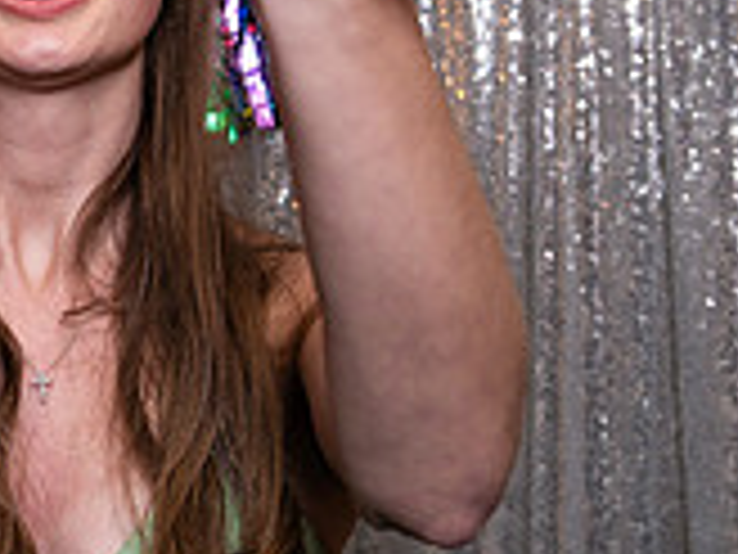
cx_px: -475
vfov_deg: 15.8
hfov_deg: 18.4
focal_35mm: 90
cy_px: -104
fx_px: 1919
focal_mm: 24
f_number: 4
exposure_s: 1/250
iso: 400
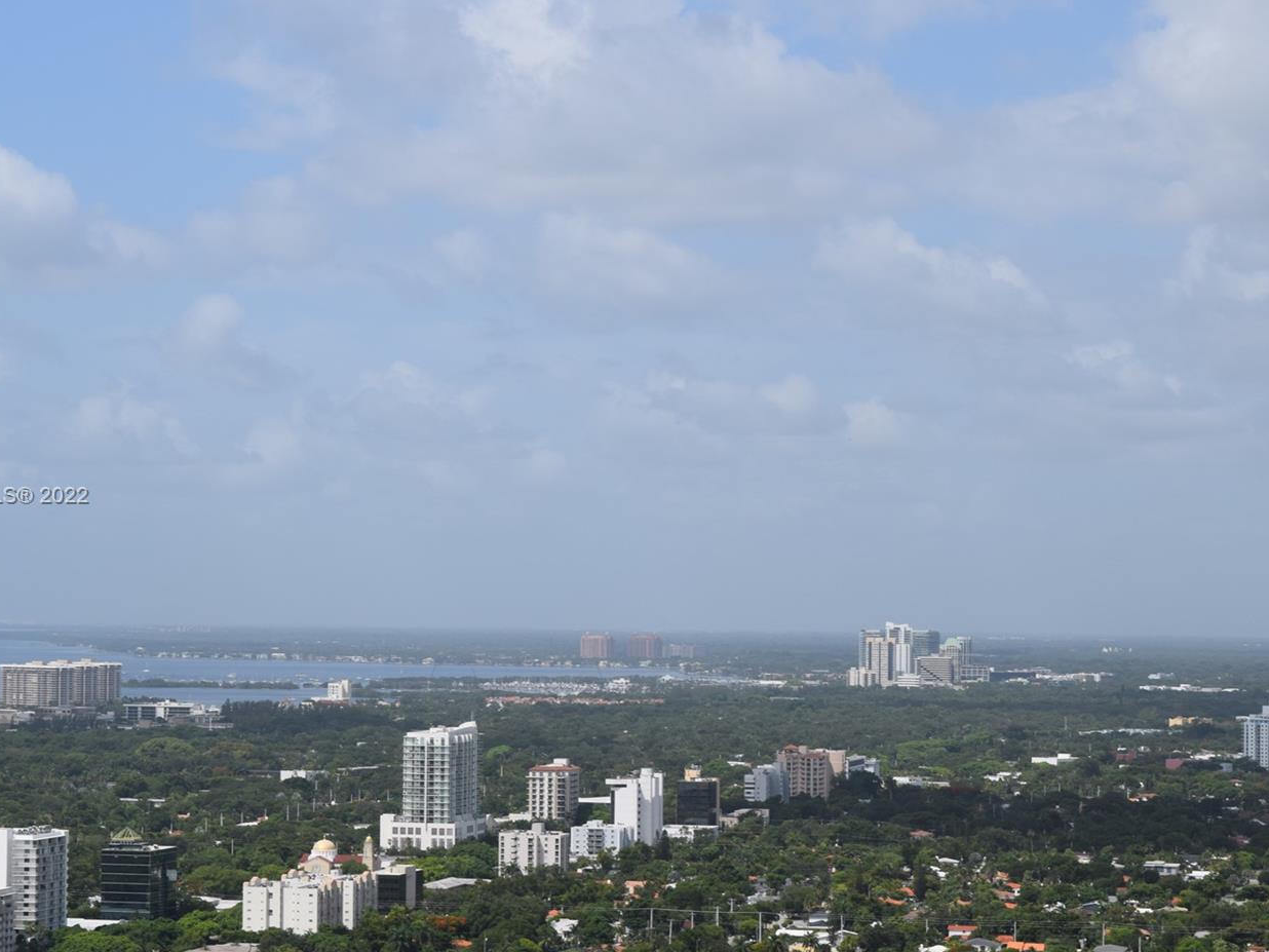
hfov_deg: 19.1
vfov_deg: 14.4
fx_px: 3762
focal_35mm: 103
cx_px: 581
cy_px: 497
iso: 200
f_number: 11
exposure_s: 1/500
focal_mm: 55
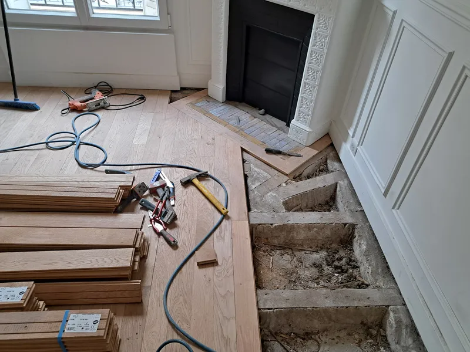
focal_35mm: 24
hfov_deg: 71.6
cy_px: 176
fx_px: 326
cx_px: 235
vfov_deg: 56.8
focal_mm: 5.23
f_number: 1.8
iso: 200
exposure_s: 1/50
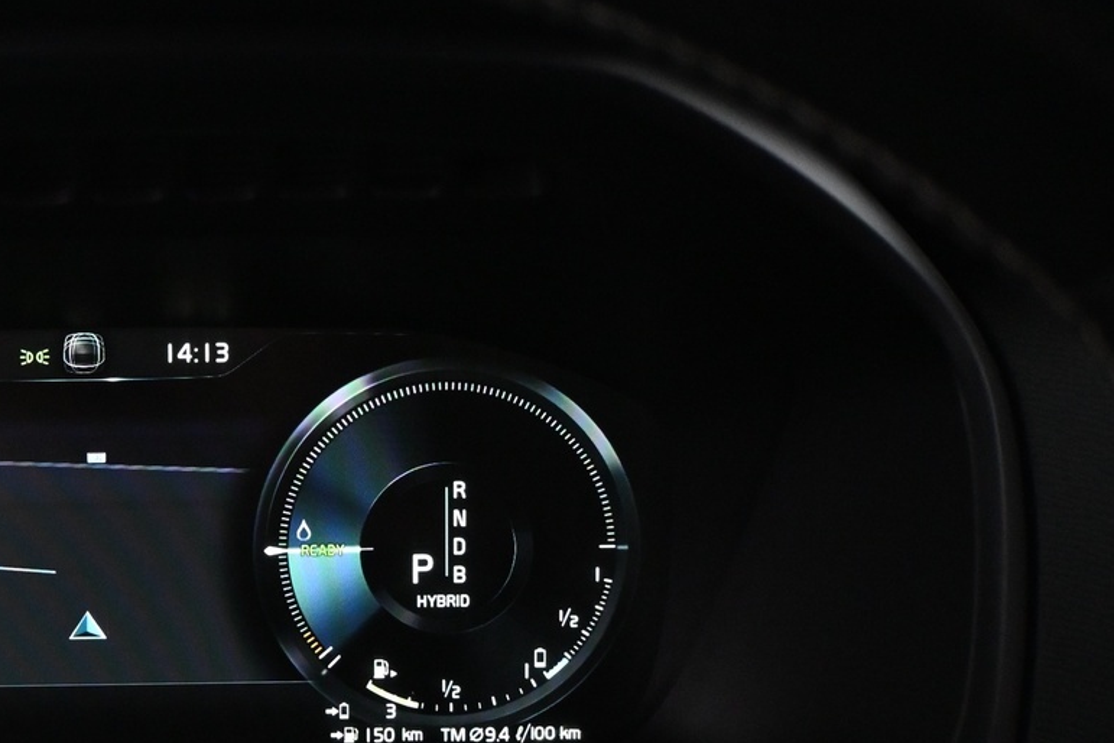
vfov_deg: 21.5
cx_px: 114
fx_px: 1949
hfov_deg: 30.5
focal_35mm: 63
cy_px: 477
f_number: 3.8
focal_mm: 20
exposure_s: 1/80
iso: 3200
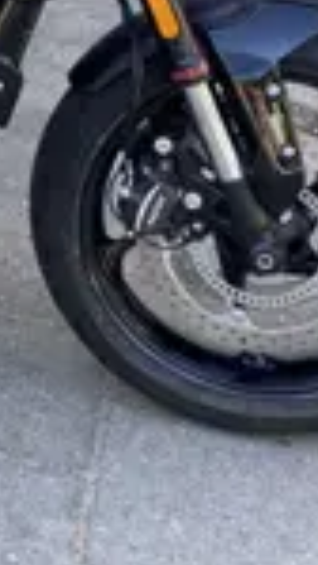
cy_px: -38
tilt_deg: -22.0
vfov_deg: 22.3
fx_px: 1362
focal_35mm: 91
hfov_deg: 12.1
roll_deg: +0.2
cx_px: -269
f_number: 1.8
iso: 40
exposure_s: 1/121
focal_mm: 4.25
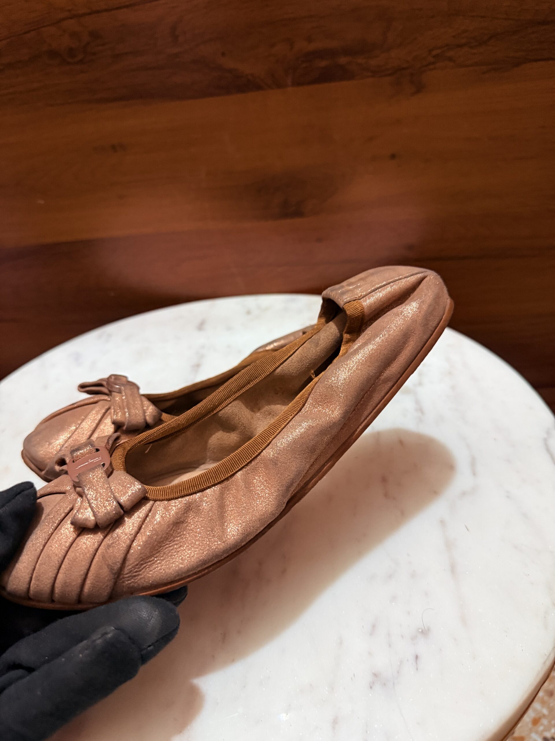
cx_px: 278
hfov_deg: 56.8
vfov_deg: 71.6
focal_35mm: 24
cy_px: 370
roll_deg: +6.0
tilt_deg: -34.0
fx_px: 513
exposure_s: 1/50
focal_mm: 6.76
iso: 500
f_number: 1.78
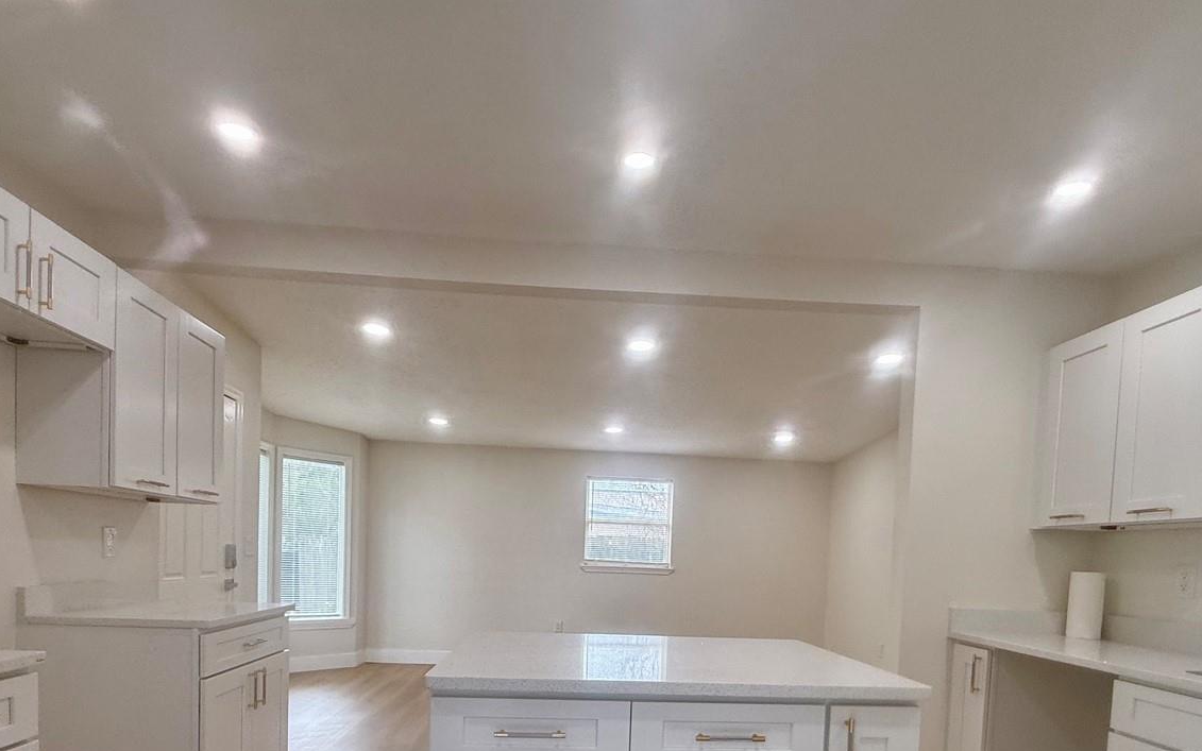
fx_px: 688
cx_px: 608
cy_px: 585
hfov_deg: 82.3
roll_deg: -1.3
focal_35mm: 21
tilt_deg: -2.6
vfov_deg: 54.0
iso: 64
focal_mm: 2.22
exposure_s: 1/120
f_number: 2.2
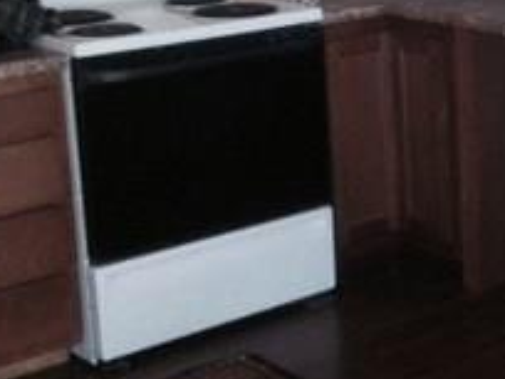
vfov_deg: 13.4
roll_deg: -0.7
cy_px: 62
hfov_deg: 16.7
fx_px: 1605
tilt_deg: -13.4
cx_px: 681
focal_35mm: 110
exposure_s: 1/60
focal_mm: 4.28
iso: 50
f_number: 2.4
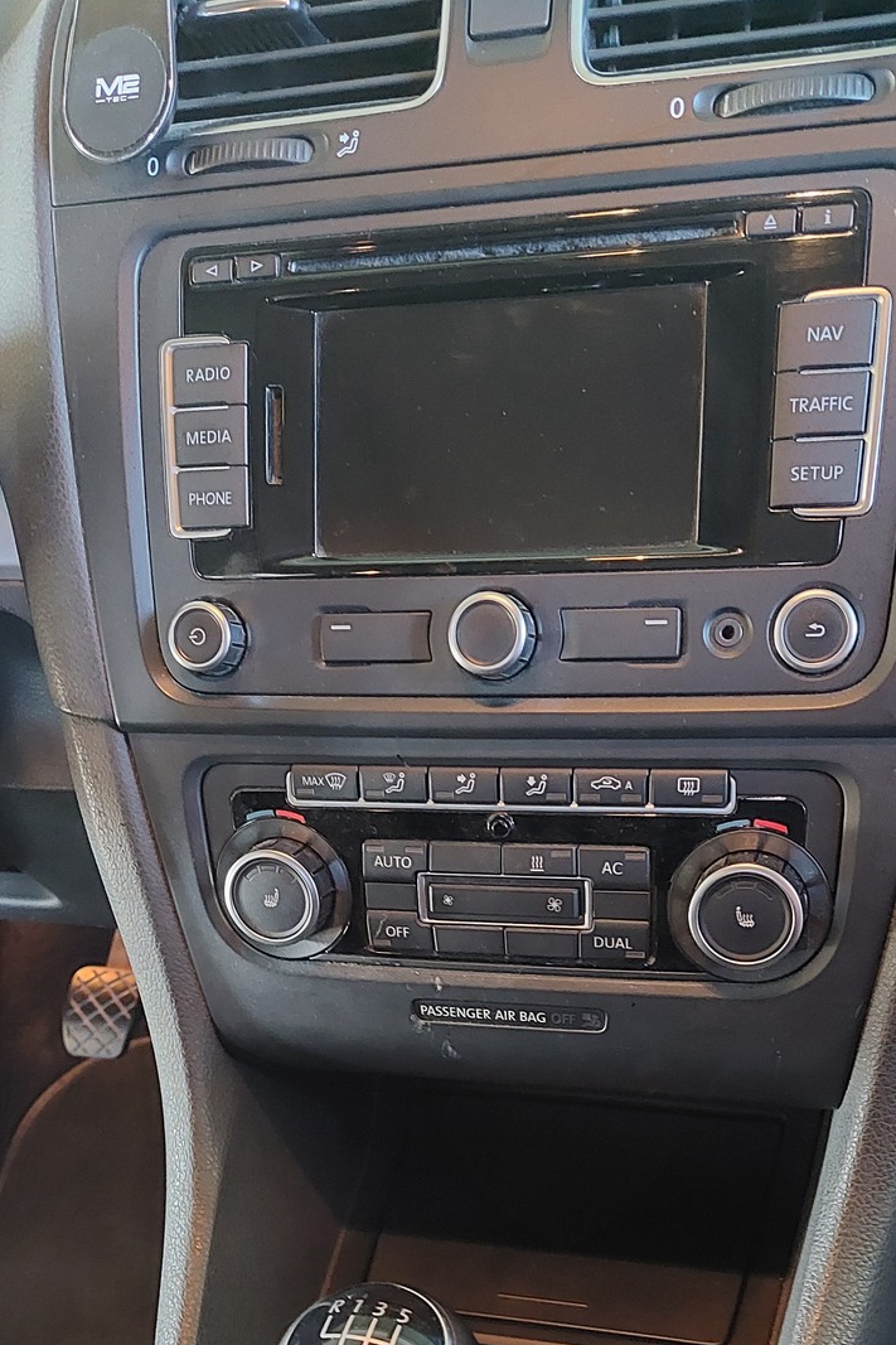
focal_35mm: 39
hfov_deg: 34.2
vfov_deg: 48.0
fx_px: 1456
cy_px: 984
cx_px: 439
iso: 1600
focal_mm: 5.23
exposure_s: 1/25
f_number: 1.8
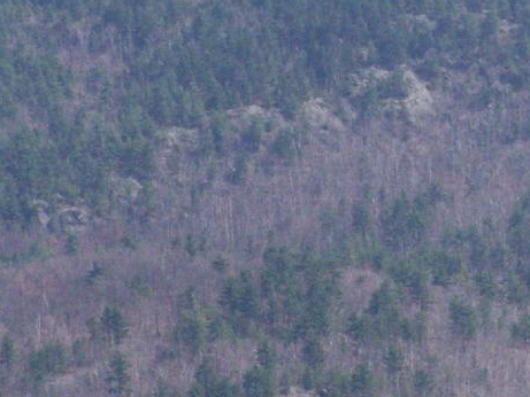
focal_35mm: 420
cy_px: 2
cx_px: 453
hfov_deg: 4.7
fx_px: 6432
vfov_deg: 3.5
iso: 400
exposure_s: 1/1600
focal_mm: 31.3
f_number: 6.3
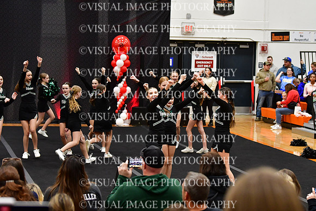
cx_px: 158
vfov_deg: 12.2
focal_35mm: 112
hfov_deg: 18.3
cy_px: 106
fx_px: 983
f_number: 3.5
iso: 4000
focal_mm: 75
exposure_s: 1/500
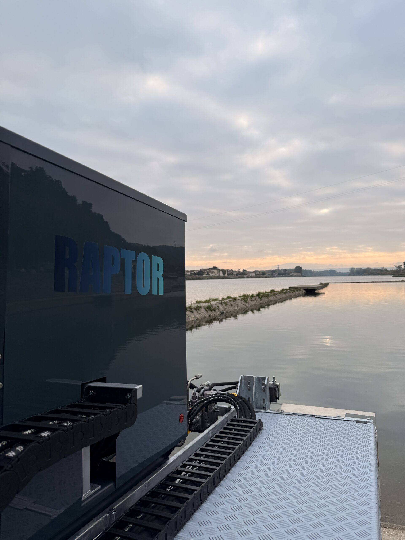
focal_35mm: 24
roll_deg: +0.5
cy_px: 270
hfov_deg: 56.8
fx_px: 374
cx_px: 202
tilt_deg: +0.9
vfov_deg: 71.6
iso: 80
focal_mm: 6.76
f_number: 1.78
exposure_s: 1/1653
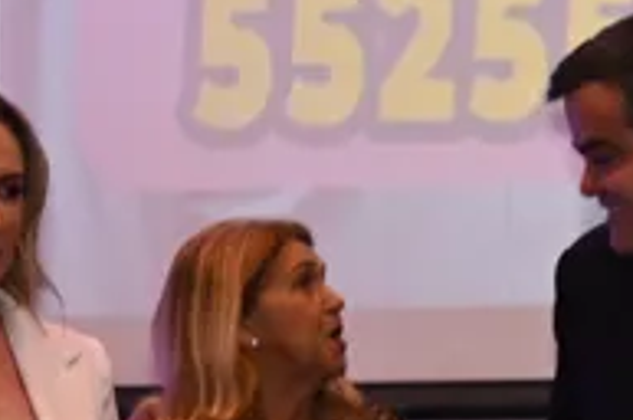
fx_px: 3827
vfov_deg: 6.3
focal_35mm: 218
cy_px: 443
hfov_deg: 9.0
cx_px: 1184
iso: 3200
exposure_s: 1/200
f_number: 6.3
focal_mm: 35
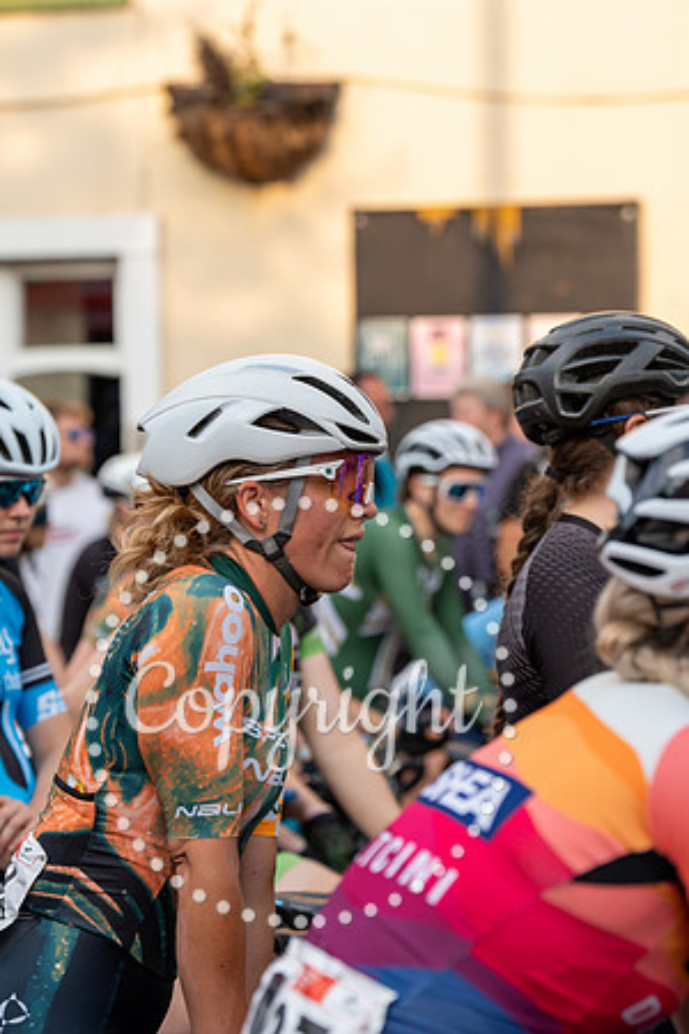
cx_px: 344
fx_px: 3043
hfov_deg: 12.9
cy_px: 517
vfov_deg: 19.3
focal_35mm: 106
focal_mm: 106
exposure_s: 1/1250
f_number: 4.5
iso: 500
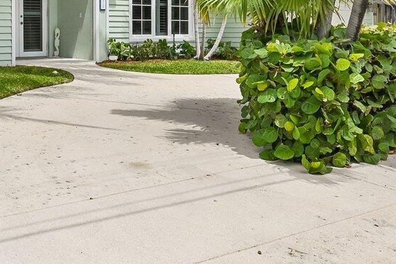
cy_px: 44
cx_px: 66
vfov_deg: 25.5
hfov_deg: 36.6
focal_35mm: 52
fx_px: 572
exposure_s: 1/6400
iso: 1250
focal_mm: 14
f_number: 8
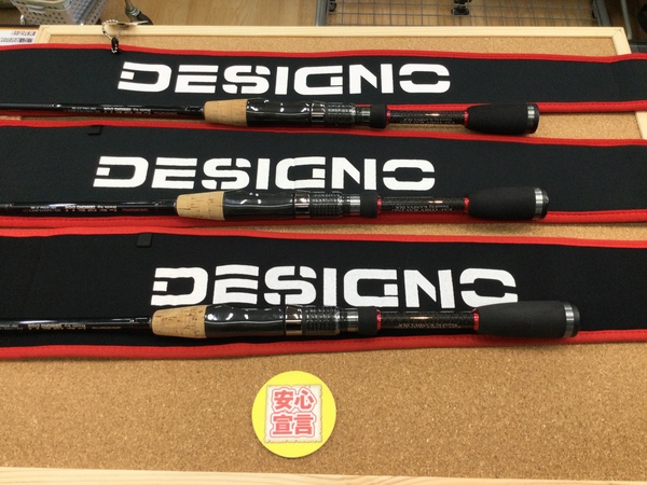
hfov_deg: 58.4
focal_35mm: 31
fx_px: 579
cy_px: 242
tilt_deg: -60.9
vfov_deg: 45.4
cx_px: 324
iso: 25
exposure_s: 1/30
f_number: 2.4
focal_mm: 3.3
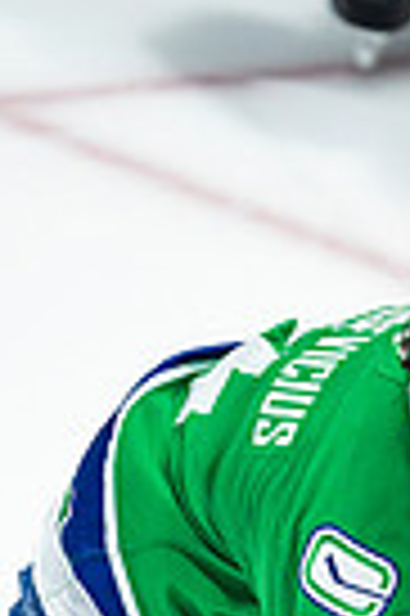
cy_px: 742
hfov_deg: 0.7
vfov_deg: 1.0
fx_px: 33857
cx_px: 306
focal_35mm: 1977
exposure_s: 1/800
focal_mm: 600
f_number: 4
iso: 2000
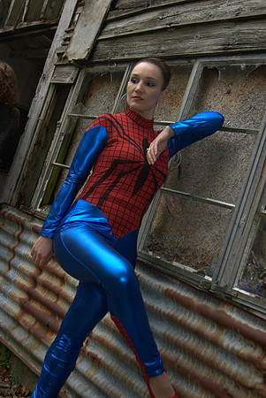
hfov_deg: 29.9
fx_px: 498
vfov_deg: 43.6
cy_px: 199
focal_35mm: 45
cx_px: 133
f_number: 5
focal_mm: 30
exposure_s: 1/60
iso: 100
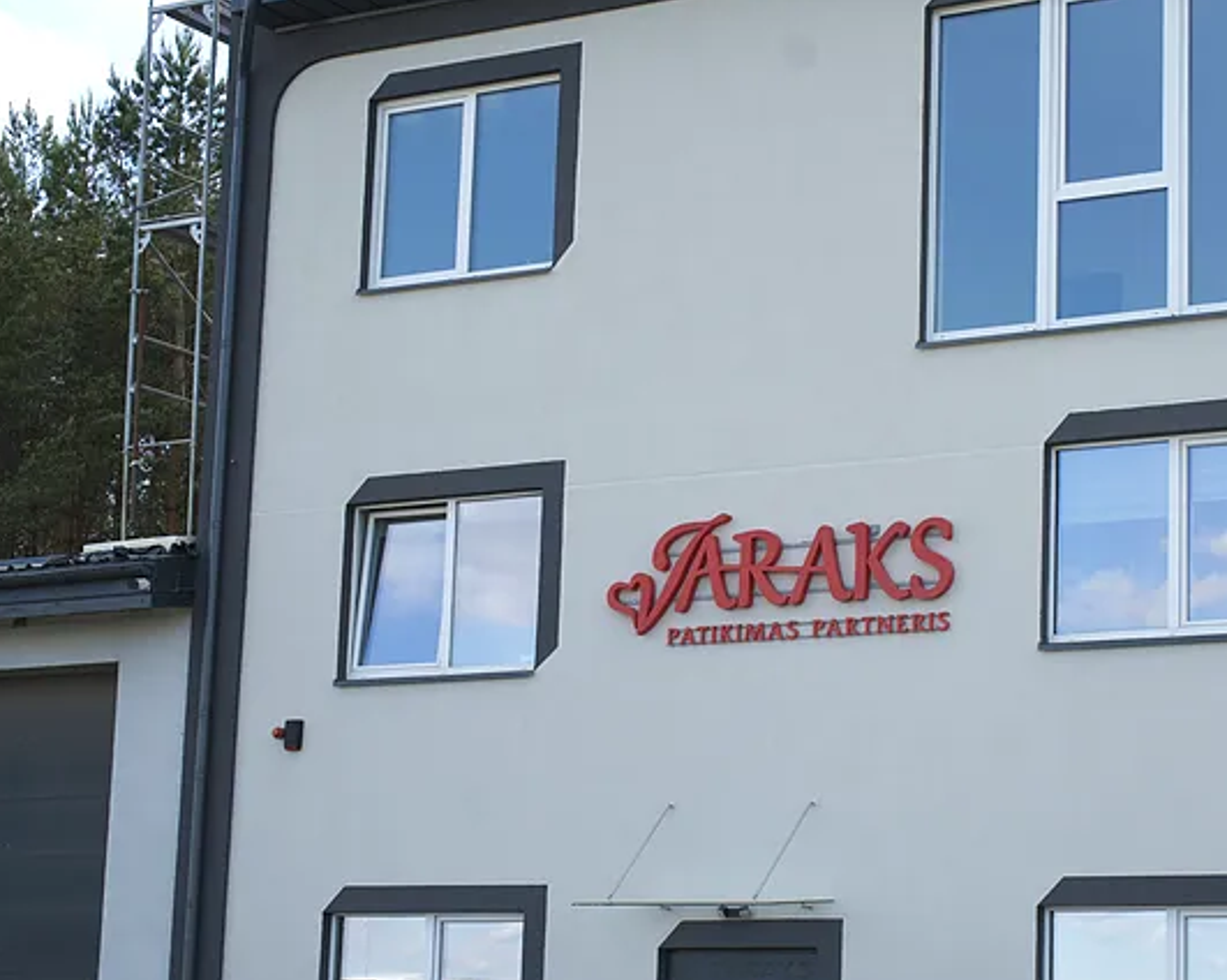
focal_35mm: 78
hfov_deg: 24.4
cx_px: 809
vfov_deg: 19.6
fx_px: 2830
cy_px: 562
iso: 50
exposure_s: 1/100
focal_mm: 49
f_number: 5.6
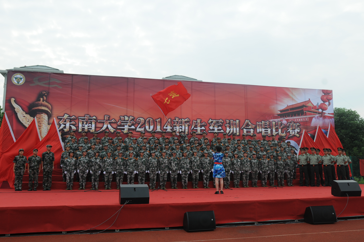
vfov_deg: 43.5
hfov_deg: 62.0
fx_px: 303
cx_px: 182
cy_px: 121
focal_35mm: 30
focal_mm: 20
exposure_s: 1/160
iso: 200
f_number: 6.3
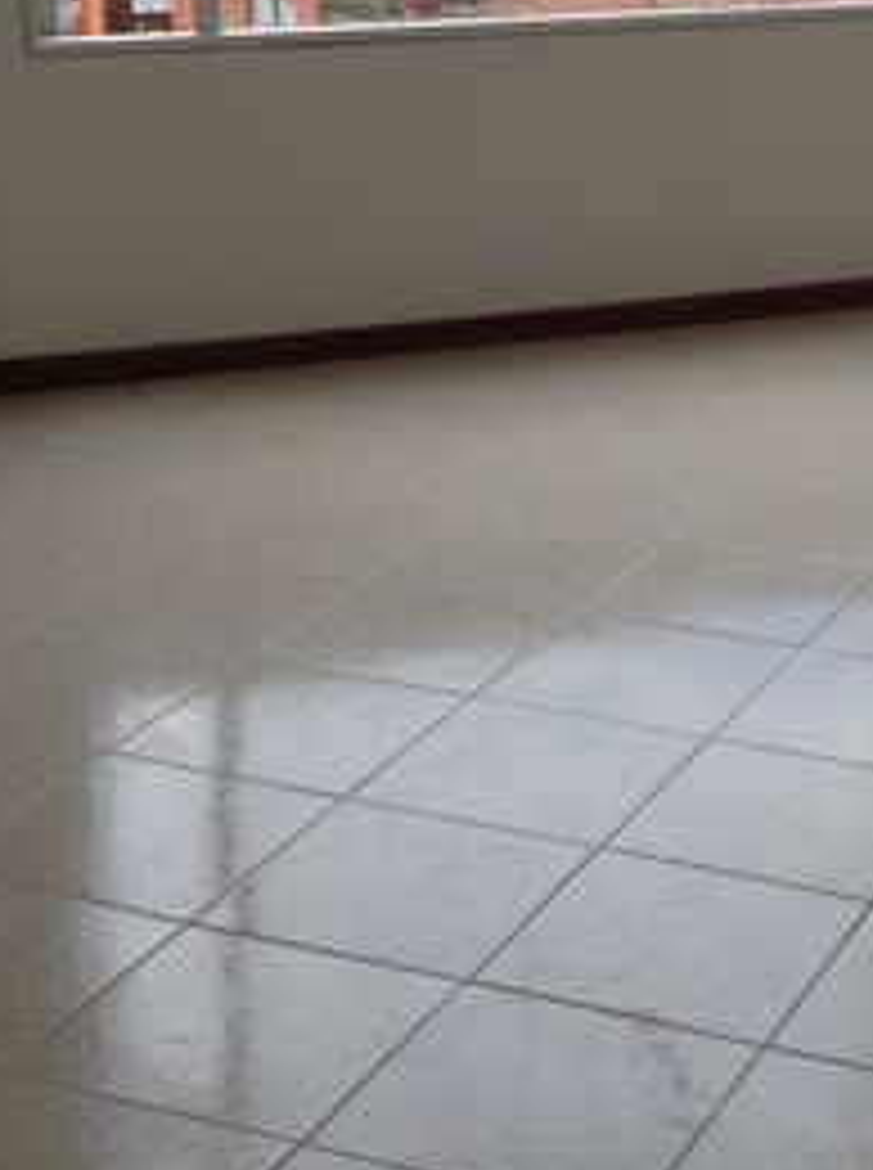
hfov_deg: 17.1
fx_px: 2868
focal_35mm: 85
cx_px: 738
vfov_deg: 22.9
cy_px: 317
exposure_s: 1/322
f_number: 2.4
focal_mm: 3.3
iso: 25
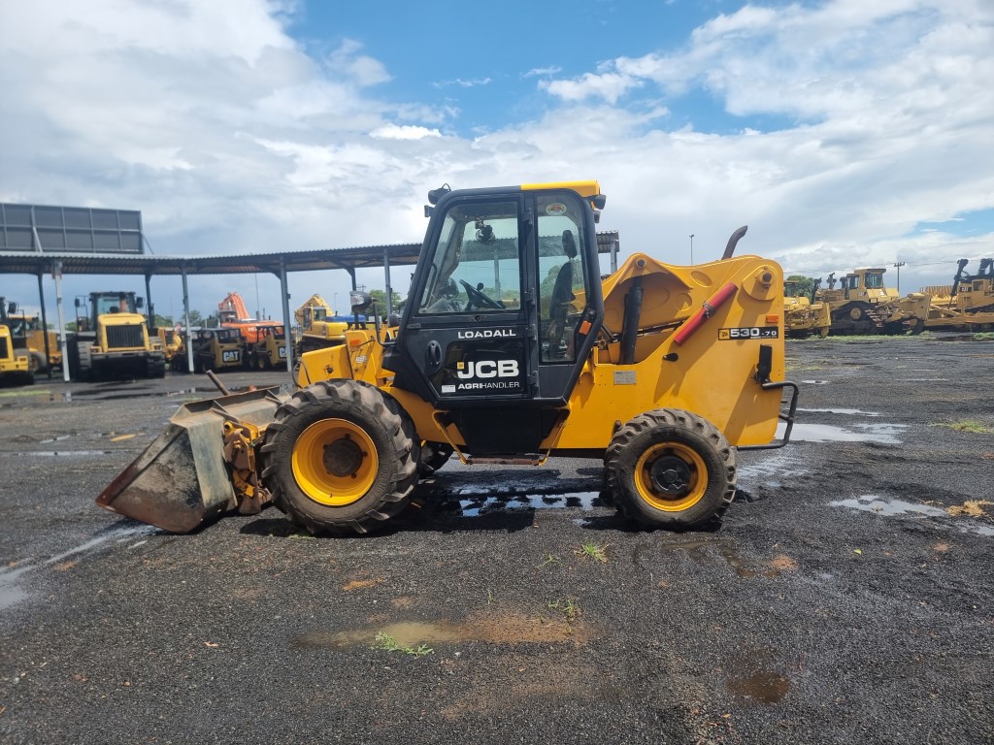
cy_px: 372
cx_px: 497
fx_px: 689
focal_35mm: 24
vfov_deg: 56.8
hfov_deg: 71.6
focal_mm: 6.7
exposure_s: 1/944
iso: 50
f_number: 1.8
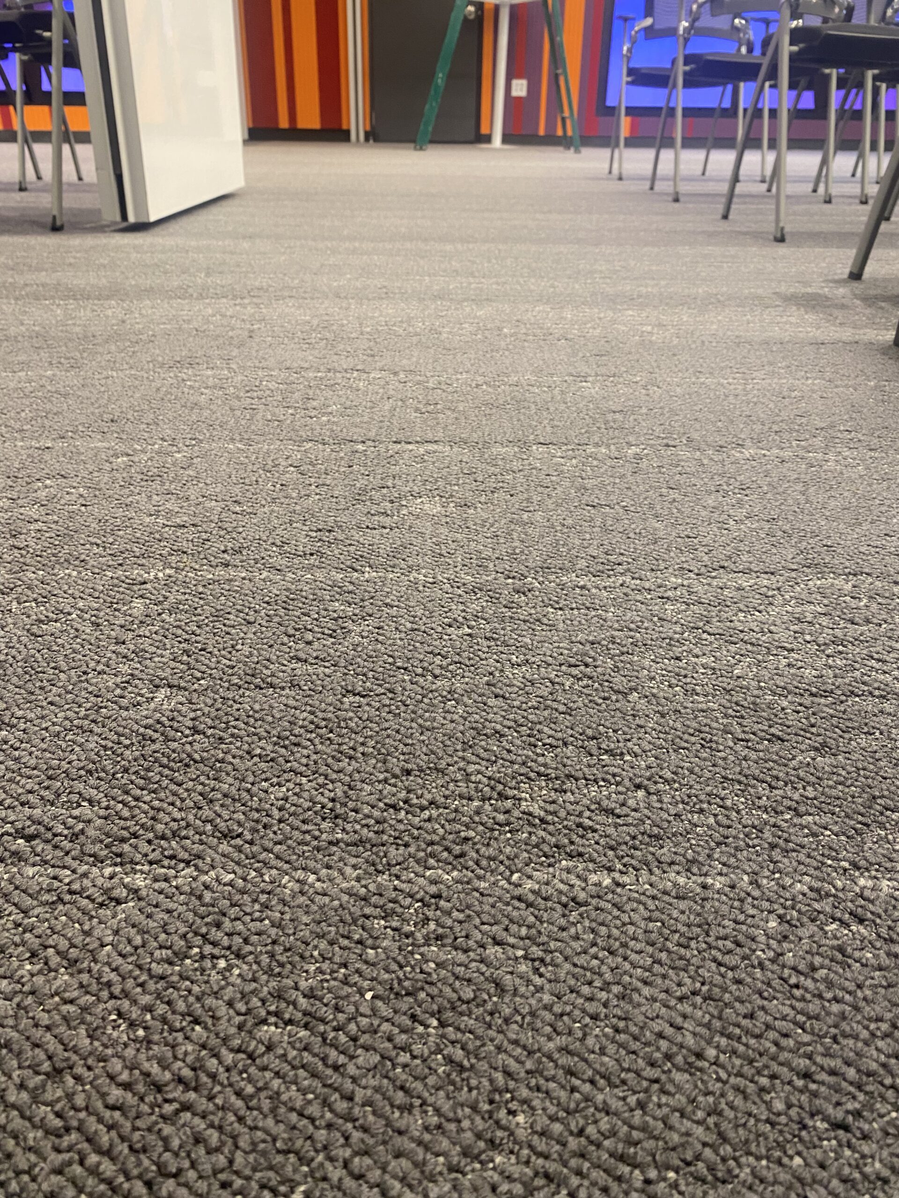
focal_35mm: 26
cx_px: 450
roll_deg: -1.1
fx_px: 900
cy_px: 599
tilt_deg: -27.0
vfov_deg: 67.3
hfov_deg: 53.1
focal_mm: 4.25
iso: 200
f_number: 1.8
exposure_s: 1/55
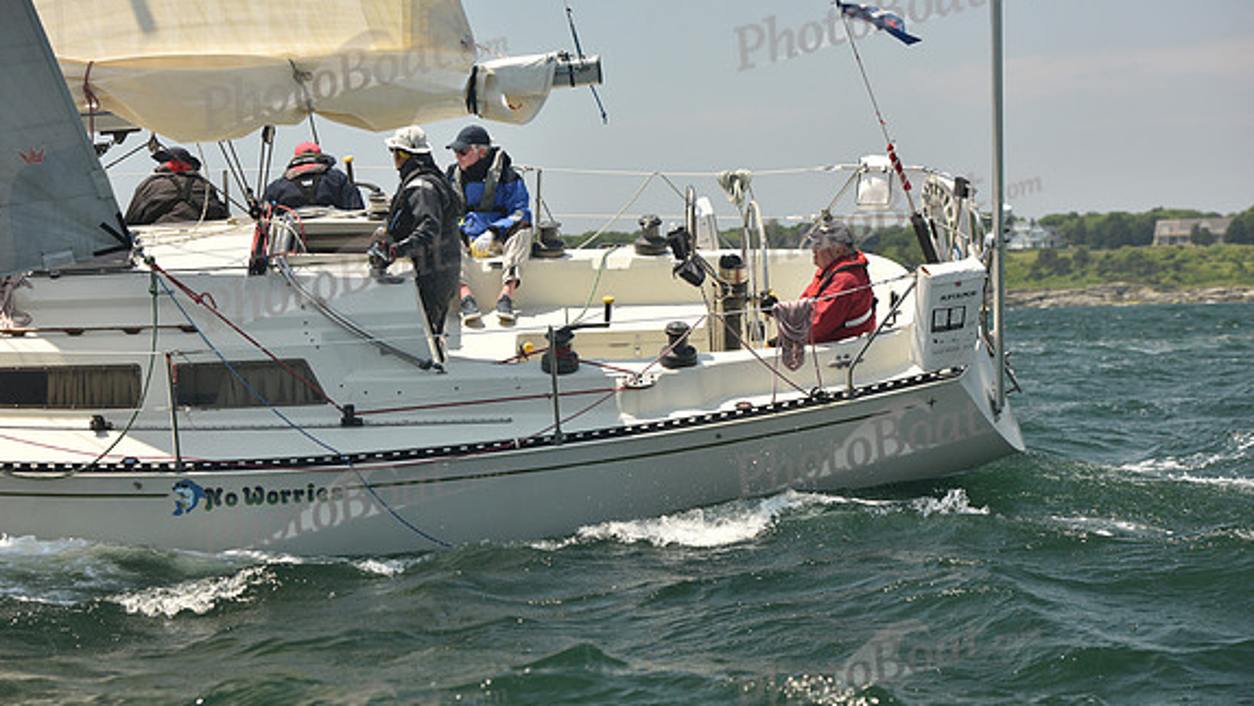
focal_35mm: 90
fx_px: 2993
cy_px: 360
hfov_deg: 23.7
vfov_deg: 13.4
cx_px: 623
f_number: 5
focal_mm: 85
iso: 250
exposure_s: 1/640
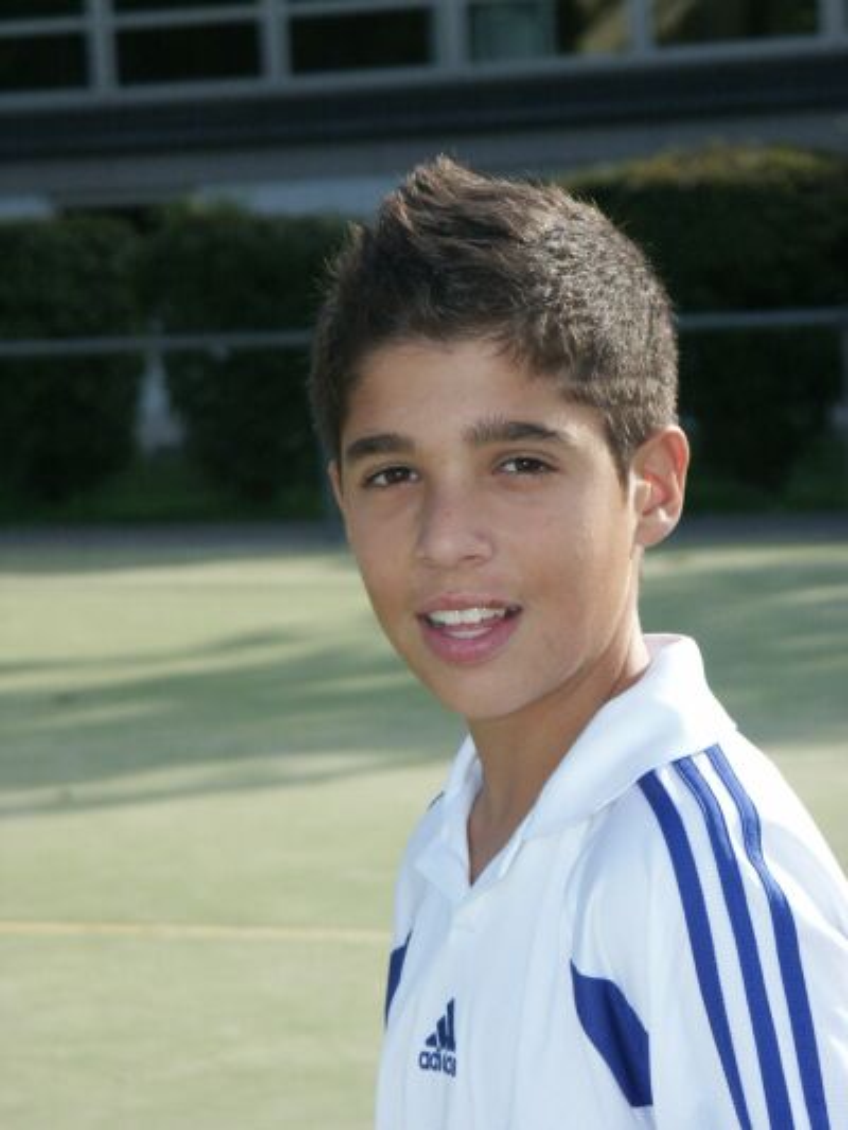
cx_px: 424
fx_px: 5551
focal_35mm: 170
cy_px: 565
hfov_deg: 8.7
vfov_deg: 11.6
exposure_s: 1/1000
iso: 200
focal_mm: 43.14
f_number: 4.5
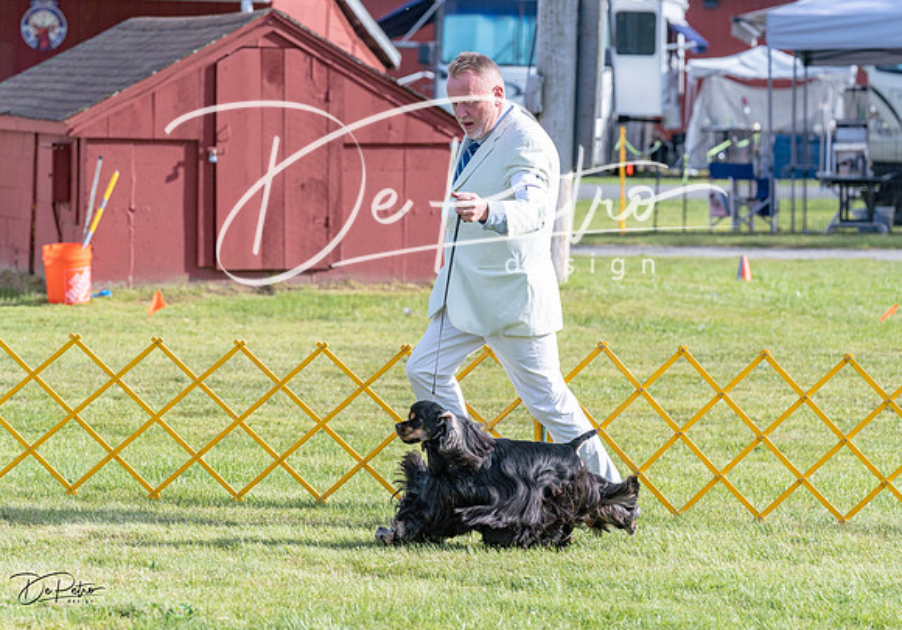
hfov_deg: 11.3
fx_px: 4542
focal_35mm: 179
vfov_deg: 7.9
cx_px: 472
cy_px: 284
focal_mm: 152
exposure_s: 1/1250
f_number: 5.6
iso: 200
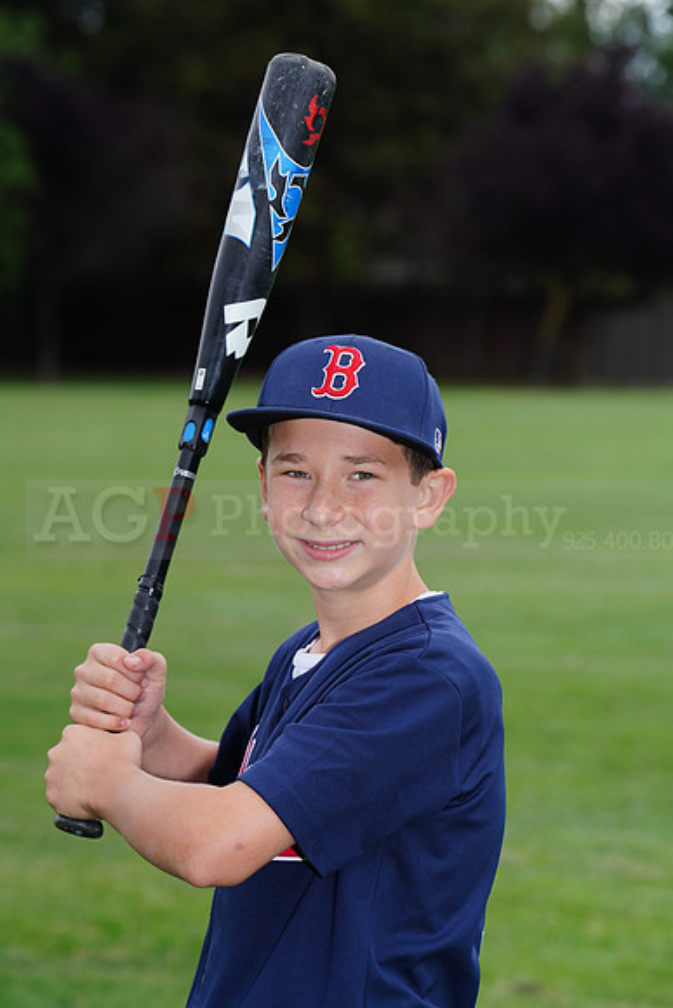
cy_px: 504
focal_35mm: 194
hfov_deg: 7.1
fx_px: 5436
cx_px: 336
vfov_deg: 10.6
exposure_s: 1/250
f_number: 9
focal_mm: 194
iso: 200
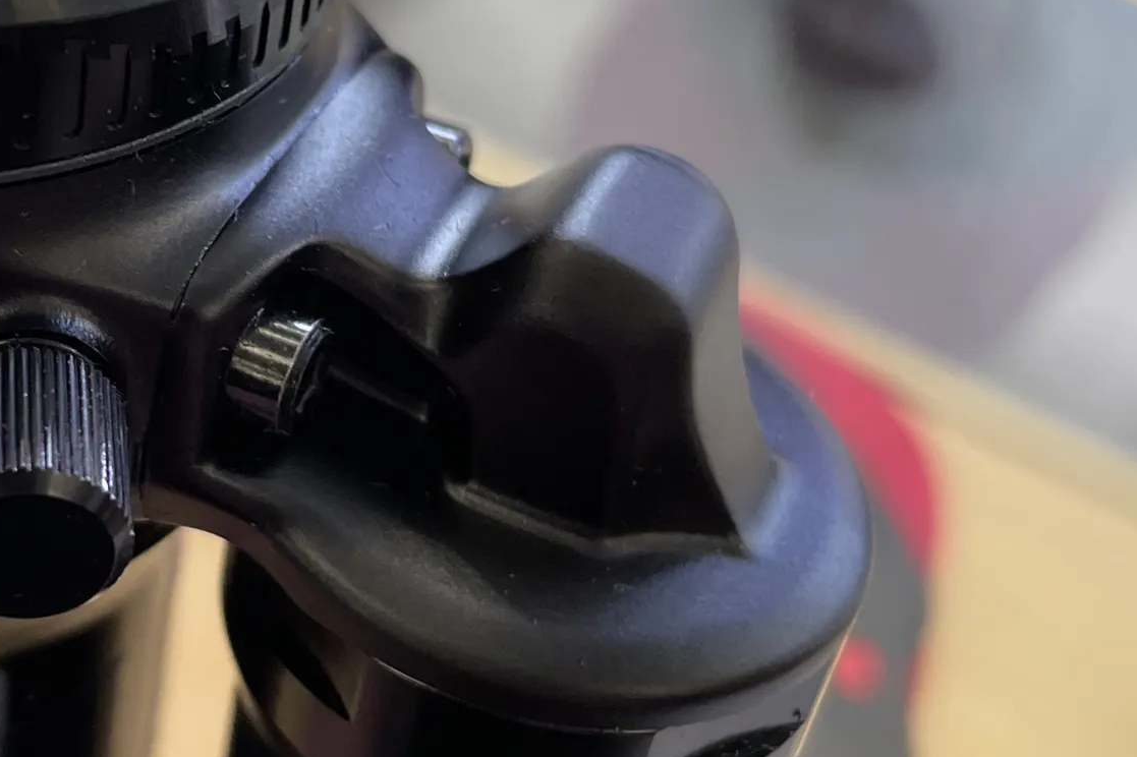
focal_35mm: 62
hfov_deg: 31.2
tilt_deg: -56.9
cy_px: 306
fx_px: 1957
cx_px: 165
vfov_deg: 21.9
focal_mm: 4.2
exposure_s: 1/109
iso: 125
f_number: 1.6
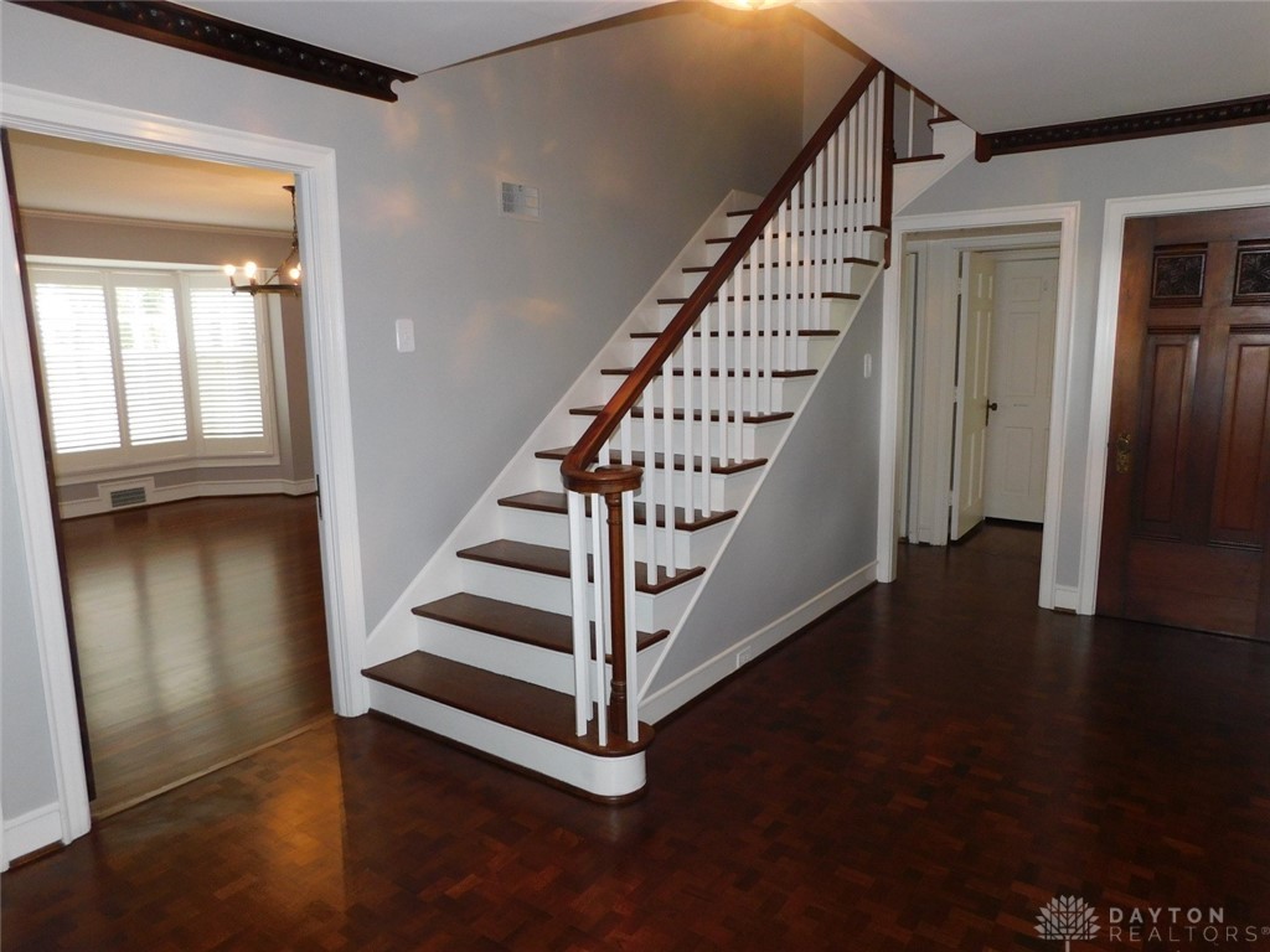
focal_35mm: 23
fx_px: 844
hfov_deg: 73.9
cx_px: 635
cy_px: 476
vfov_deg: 58.9
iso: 200
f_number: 3
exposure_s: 1/30
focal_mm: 4
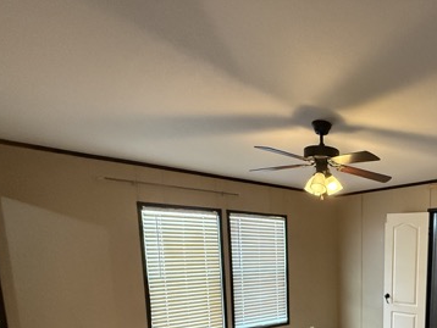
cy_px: 290
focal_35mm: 25
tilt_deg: -7.4
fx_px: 316
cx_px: 380
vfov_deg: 49.4
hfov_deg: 60.5
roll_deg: -1.3
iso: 640
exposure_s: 1/120
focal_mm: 2.22
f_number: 2.2
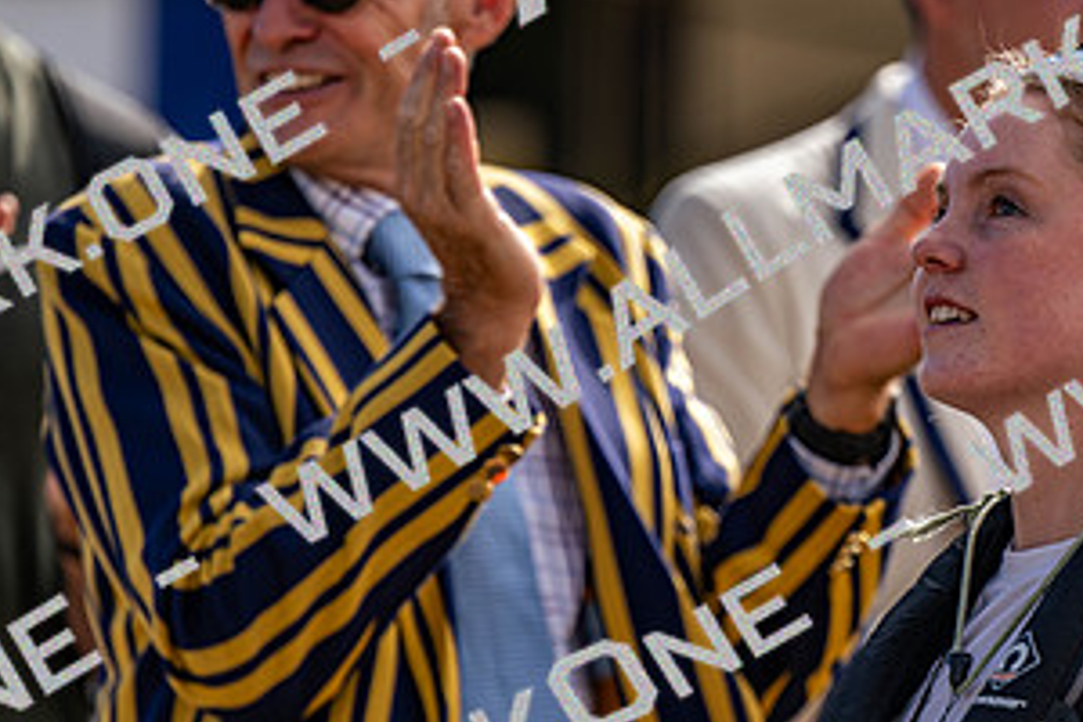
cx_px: 704
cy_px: 554
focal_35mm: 387
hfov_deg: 5.3
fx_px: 11641
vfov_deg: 3.6
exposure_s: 1/2000
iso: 125
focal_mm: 200
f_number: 2.8
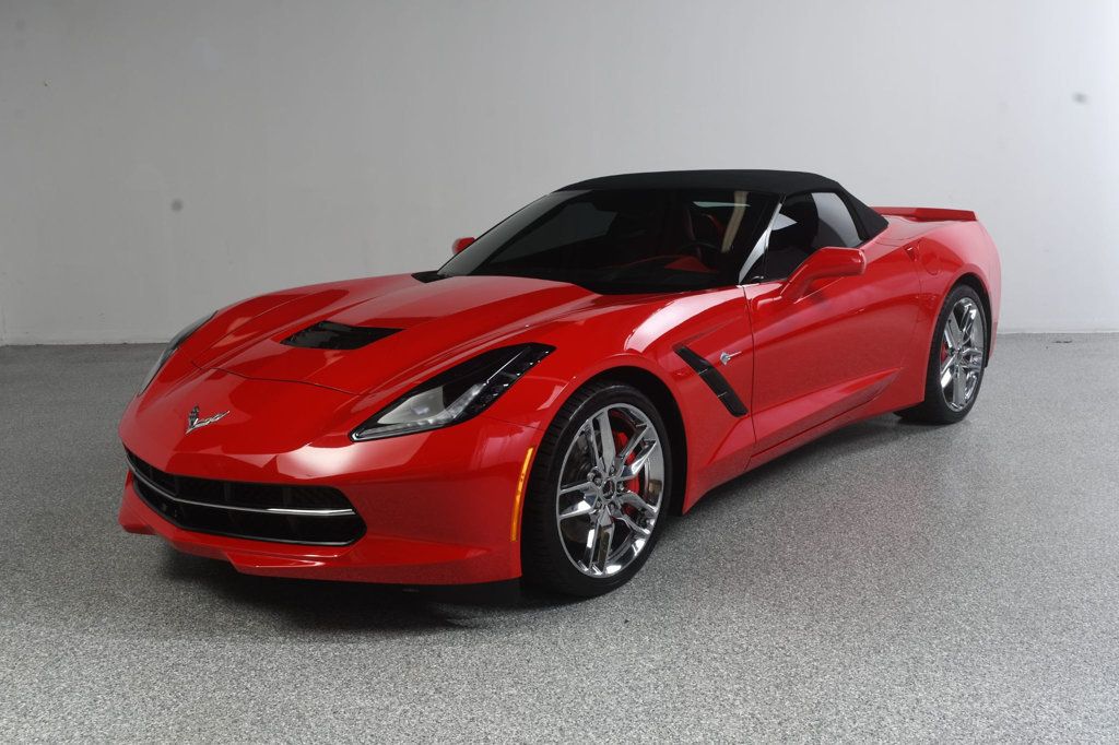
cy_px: 372
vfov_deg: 36.8
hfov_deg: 53.1
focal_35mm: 36
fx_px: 1119
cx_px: 560
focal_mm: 24
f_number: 11
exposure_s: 1/160
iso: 100
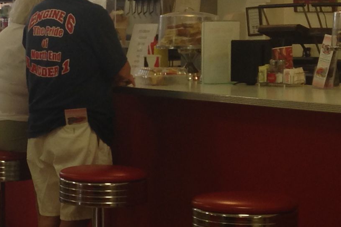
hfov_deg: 14.8
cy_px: 107
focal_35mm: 138
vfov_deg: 9.9
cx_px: 60
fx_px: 1307
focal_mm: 4.12
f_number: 2.4
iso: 64
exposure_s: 1/20
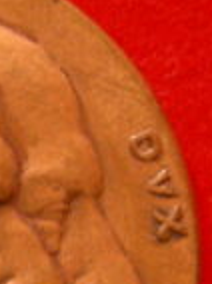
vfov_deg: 9.2
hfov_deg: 6.8
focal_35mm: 214
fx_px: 1753
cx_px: -95
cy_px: 219
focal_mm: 11.7
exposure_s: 1/16.2
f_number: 3.5
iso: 200
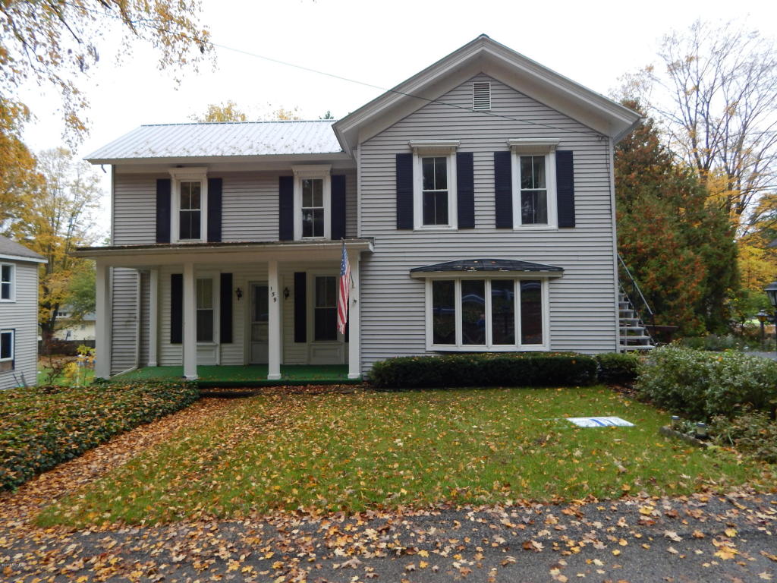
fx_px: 494
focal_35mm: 22
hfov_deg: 76.4
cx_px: 388
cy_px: 292
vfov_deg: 61.1
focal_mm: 4
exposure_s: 1/125
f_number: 3
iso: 125
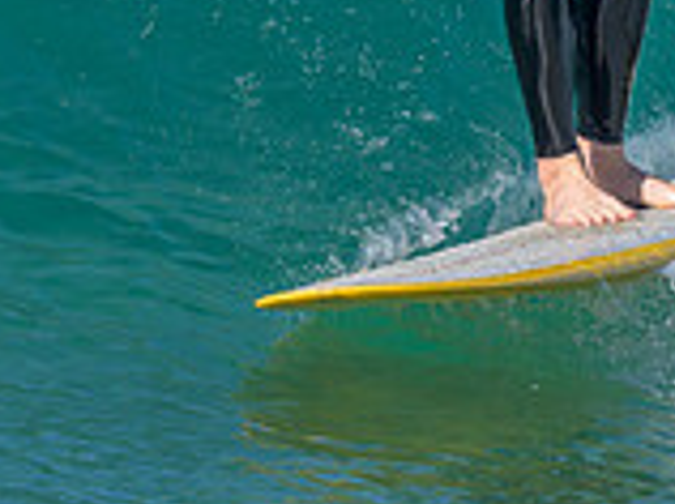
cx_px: -1
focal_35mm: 3288
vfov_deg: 0.5
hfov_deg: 0.6
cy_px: -100
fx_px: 64018
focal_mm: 800
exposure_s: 1/2000
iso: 500
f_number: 6.3
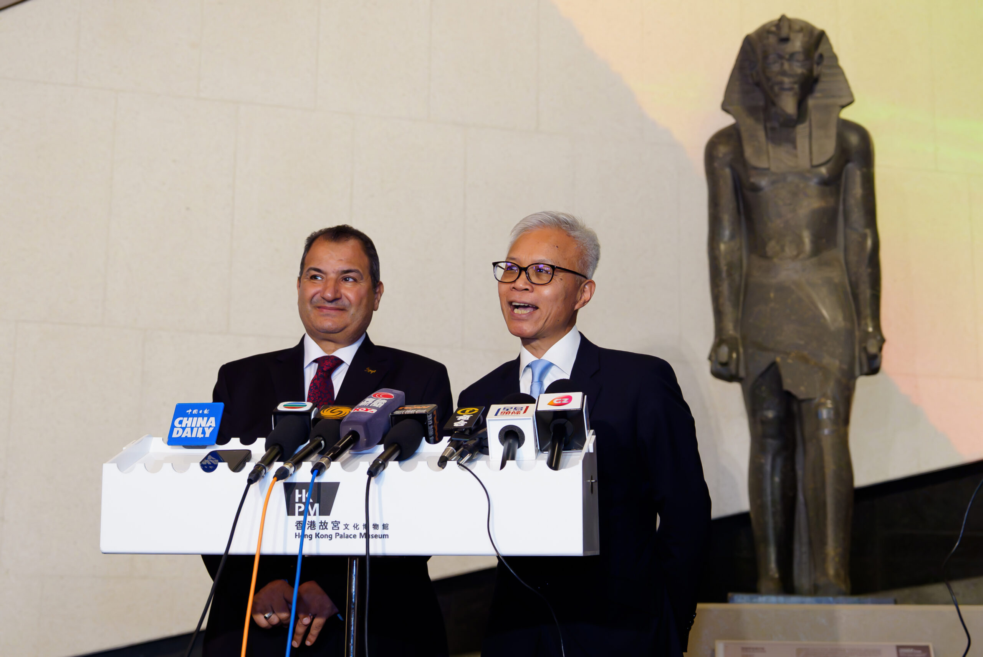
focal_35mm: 54
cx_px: 492
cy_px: 328
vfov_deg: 25.1
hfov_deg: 36.8
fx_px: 1476
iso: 4000
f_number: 3.2
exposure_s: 1/160
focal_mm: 36
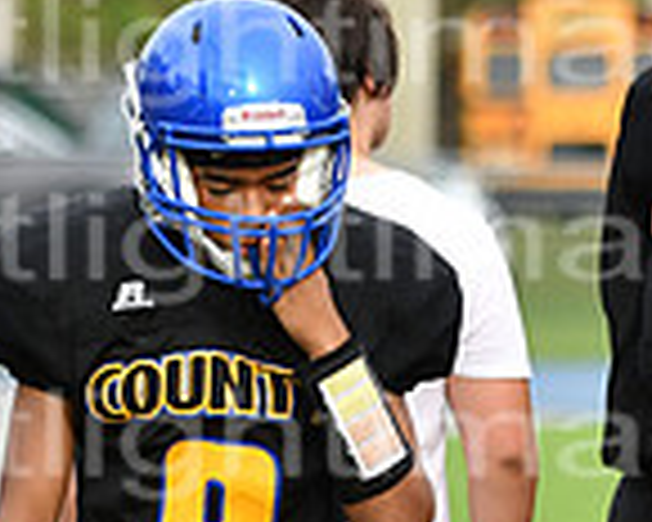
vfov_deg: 2.0
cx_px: 310
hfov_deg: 2.5
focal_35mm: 788
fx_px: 15206
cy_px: 740
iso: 800
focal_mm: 140
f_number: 3.5
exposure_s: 1/3200
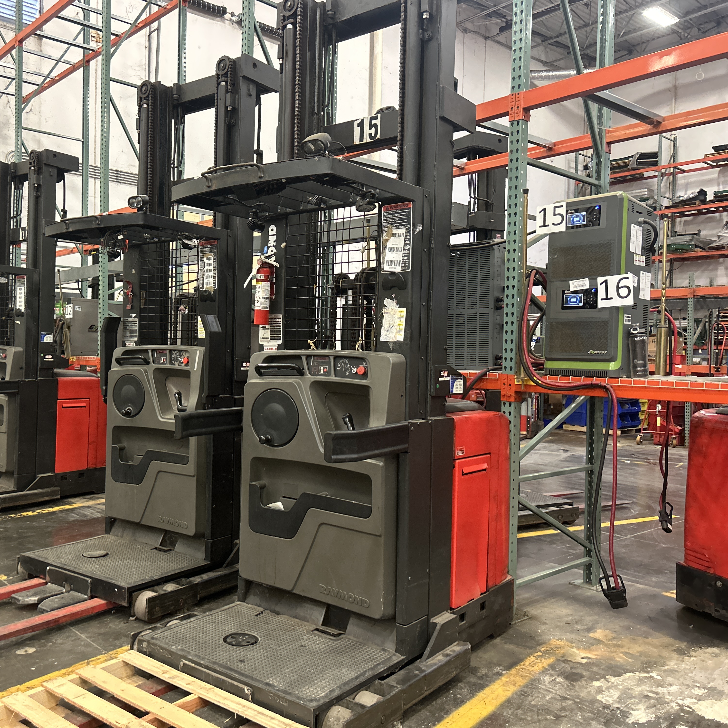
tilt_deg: -0.9
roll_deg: -0.5
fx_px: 738
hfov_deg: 51.7
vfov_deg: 52.5
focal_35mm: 31
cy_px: 360
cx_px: 252
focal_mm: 5.7
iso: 400
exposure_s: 1/60
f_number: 1.5
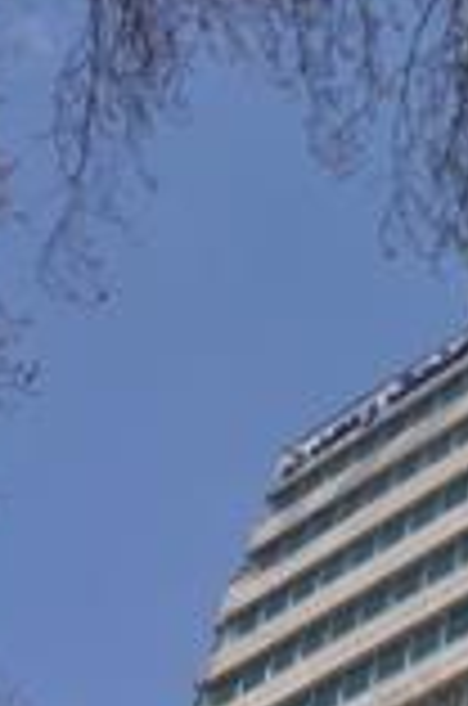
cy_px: 967
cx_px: 612
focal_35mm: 77
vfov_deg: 22.9
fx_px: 1508
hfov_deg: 16.6
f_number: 10
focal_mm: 18
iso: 200
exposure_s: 1/400
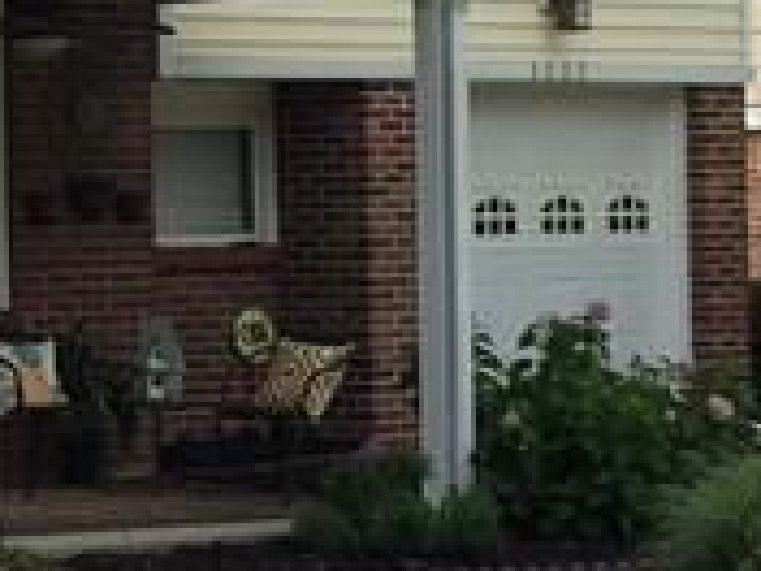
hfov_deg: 11.3
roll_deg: +0.1
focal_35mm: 169
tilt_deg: +0.2
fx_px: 3715
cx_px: -298
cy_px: 69
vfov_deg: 8.8
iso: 32
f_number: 2.2
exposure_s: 1/1099
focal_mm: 4.15
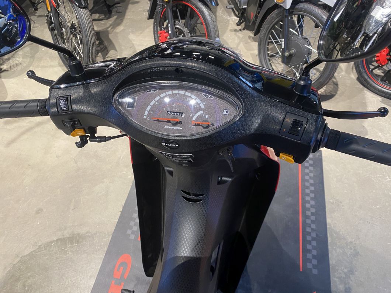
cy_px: 146
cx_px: 196
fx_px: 294
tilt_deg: -52.4
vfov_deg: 53.1
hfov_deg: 67.3
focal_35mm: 26
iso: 160
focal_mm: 4.25
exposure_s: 1/50
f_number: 1.8
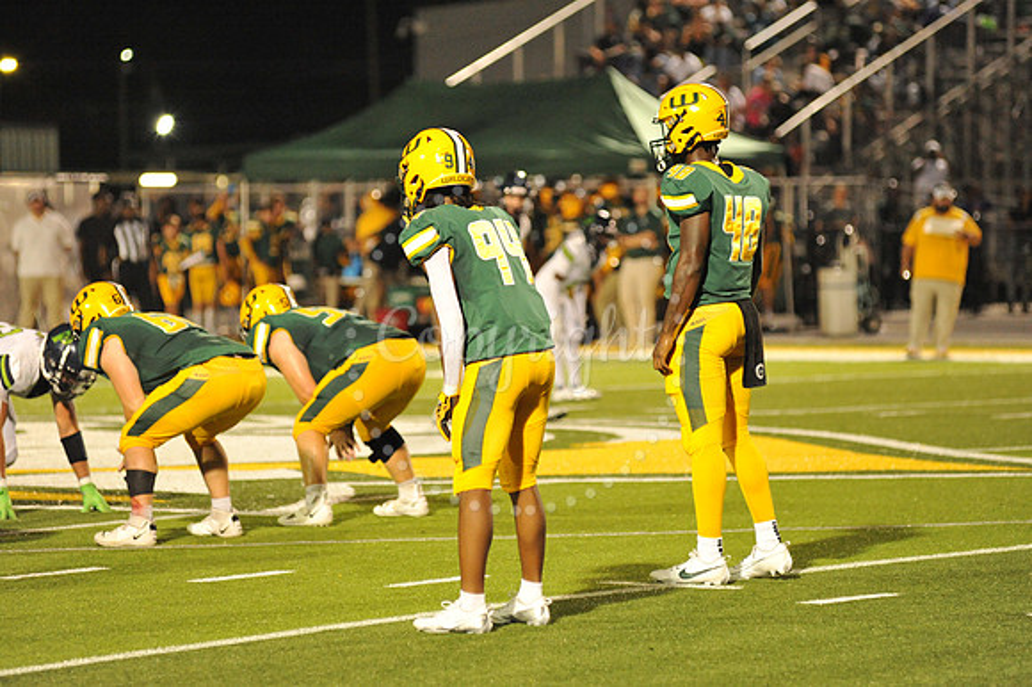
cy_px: 344
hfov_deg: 10.3
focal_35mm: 200
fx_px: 5730
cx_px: 516
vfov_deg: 6.9
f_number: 4
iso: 6400
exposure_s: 1/320
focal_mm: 200
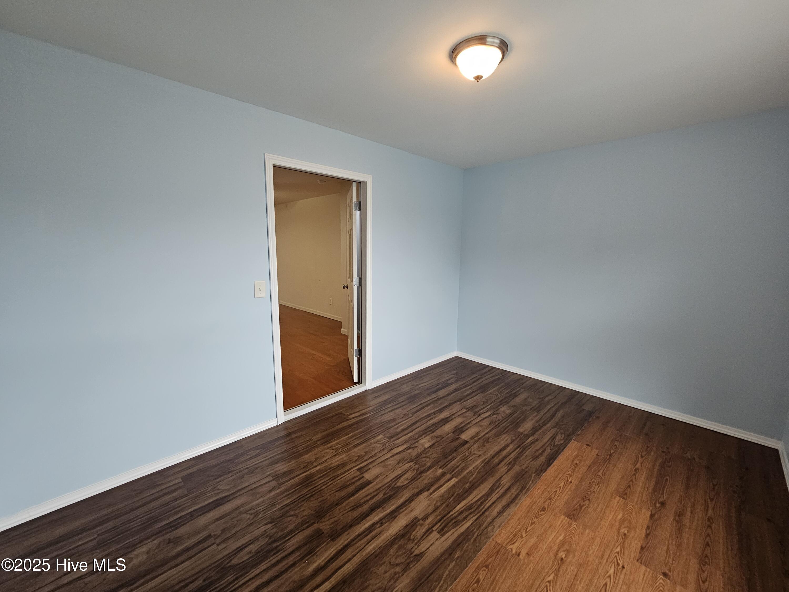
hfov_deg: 106.2
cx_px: 394
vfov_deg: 89.9
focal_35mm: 13
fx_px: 296
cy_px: 296
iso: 250
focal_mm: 2.2
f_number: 2.2
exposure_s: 1/60
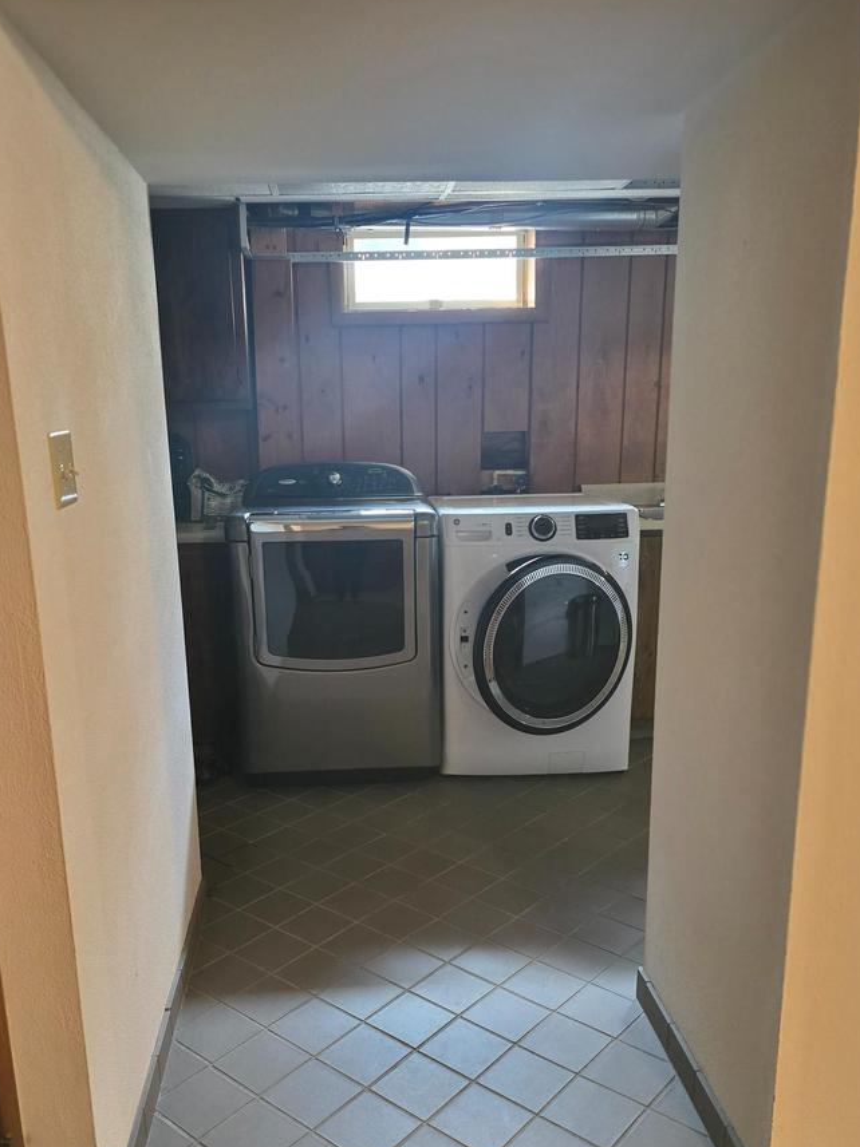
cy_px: 661
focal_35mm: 29
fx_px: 961
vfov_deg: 61.4
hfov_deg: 48.1
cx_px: 392
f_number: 1.7
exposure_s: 1/60
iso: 1250
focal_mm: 6.3
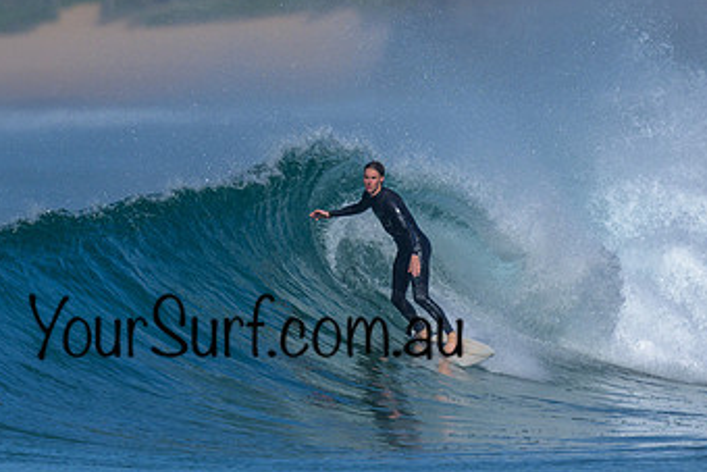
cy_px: 285
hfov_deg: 1.1
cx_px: 252
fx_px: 36837
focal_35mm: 1875
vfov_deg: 0.7
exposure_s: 1/2000
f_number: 6.3
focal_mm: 800
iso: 180
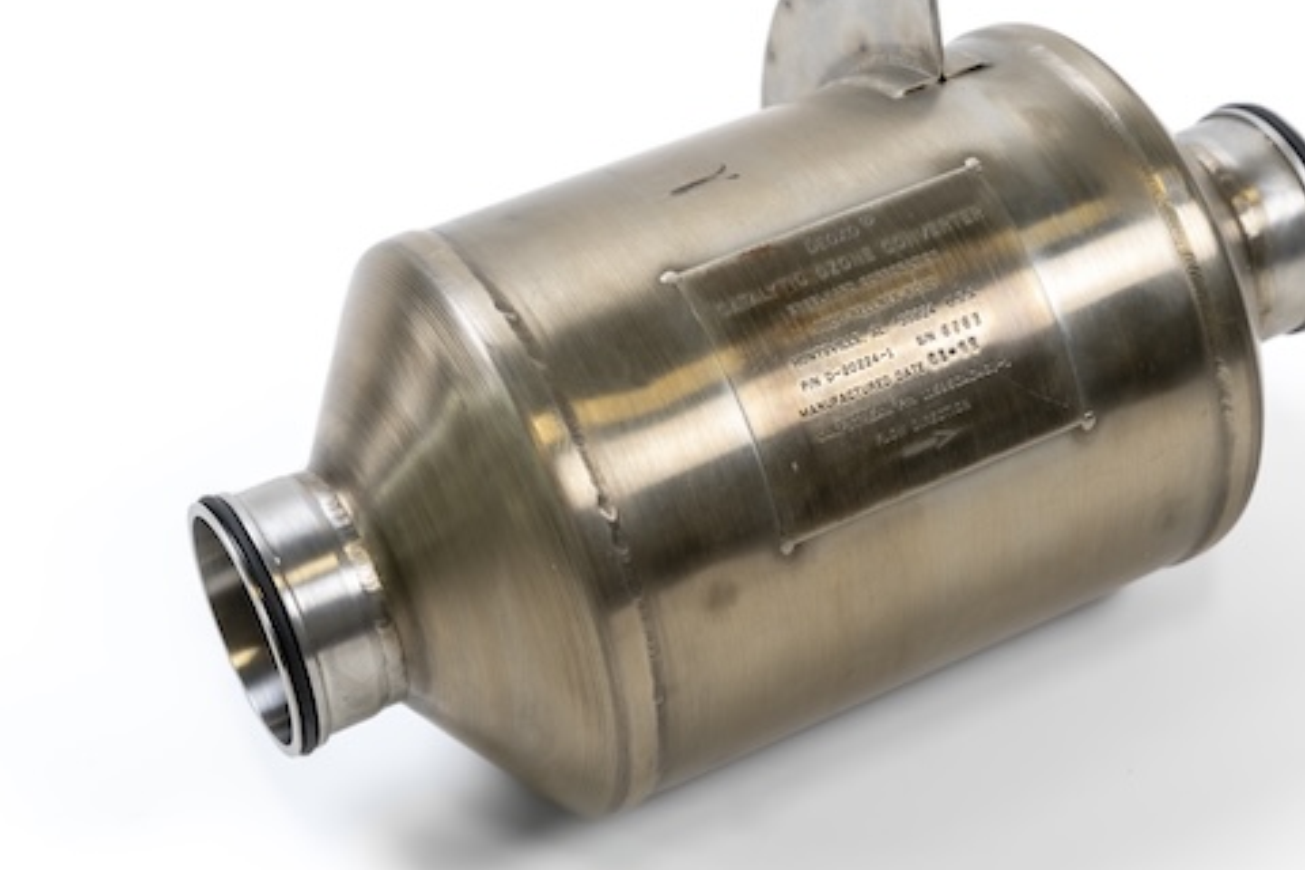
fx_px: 2924
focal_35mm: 81
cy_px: 386
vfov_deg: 16.9
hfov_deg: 25.1
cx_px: 772
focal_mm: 48.4
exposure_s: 1/60
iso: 250
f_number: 5.6
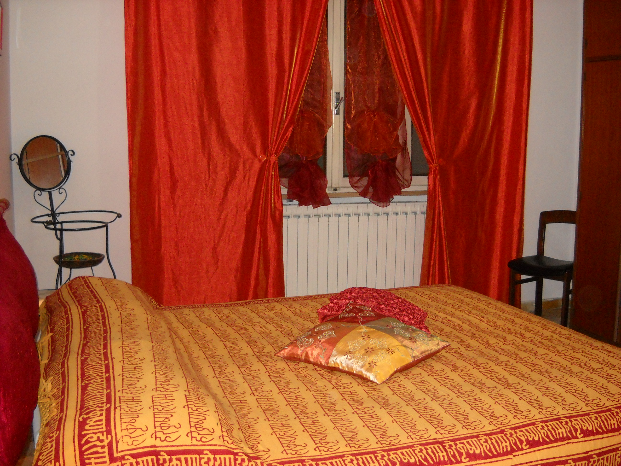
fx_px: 736
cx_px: 310
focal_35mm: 41
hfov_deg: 45.8
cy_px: 233
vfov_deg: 35.1
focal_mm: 6.72
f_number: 3.1
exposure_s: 1/30
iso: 400
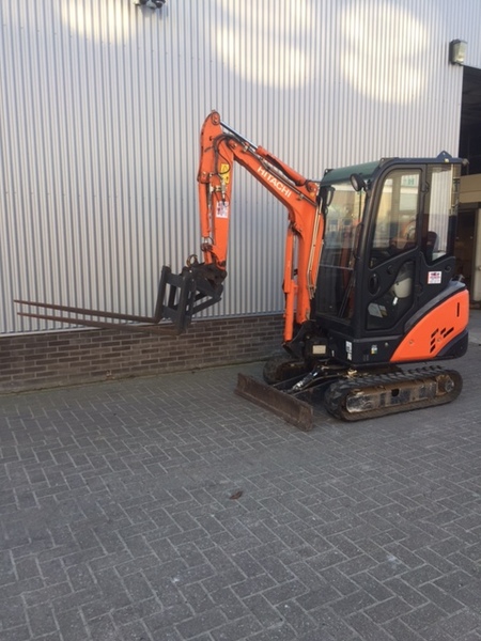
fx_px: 537
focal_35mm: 29
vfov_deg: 61.7
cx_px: 240
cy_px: 320
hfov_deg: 48.2
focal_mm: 4.15
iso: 32
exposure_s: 1/169
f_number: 2.2
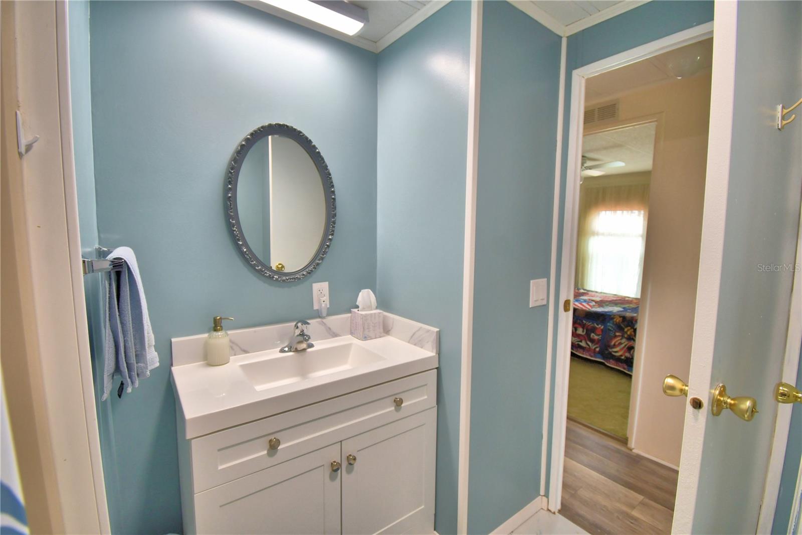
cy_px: 268
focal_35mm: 15
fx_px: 334
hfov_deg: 100.4
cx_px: 401
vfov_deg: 77.3
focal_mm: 10
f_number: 4.5
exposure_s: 1/60
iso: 400
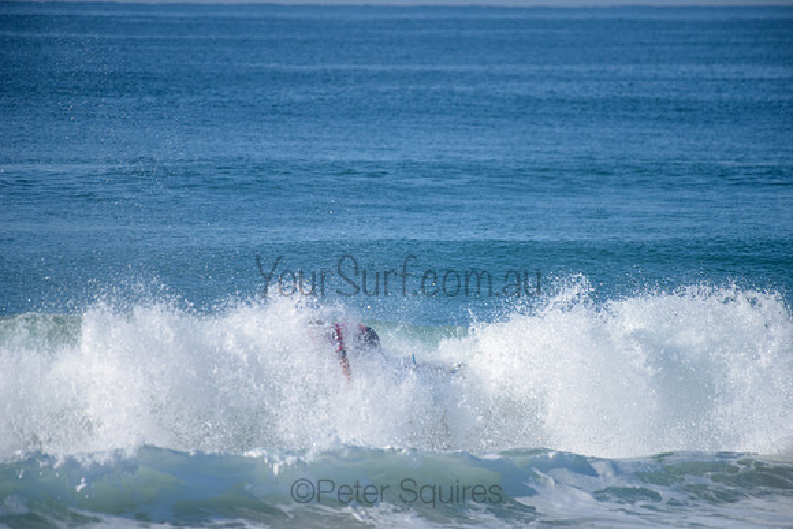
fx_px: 11016
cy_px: 264
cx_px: 396
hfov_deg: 4.1
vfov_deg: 2.8
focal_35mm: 500
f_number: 5.6
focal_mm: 500
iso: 250
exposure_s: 1/2000
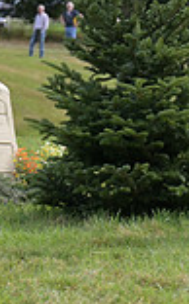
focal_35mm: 455
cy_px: -50
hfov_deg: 2.8
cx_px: 464
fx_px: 3764
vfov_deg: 4.6
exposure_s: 1/1250
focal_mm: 120
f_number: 8
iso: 1250
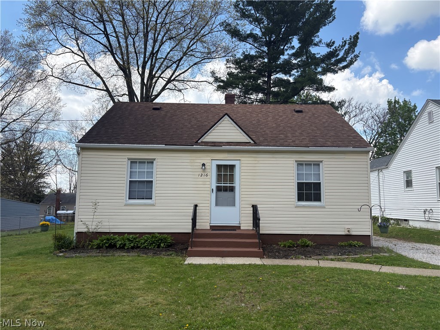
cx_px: 220
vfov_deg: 53.1
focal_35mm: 26
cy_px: 165
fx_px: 330
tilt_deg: +7.5
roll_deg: +0.0
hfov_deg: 67.3
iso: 64
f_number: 1.6
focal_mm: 5.96
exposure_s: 1/2865
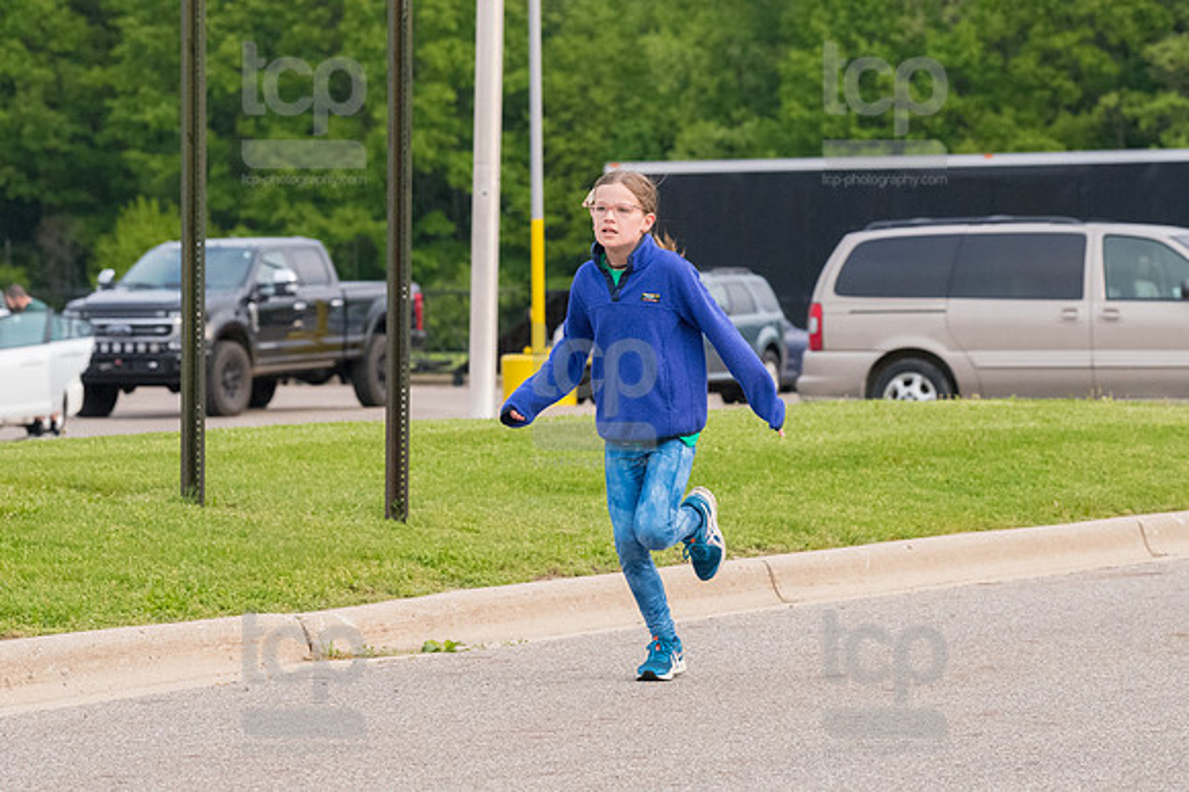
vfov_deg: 6.8
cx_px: 594
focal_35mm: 202
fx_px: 6668
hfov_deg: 10.2
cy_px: 396
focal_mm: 135
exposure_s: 1/1250
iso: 3200
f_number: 7.1
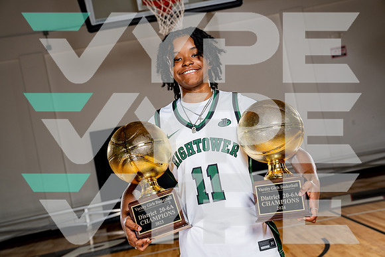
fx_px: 535
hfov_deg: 39.6
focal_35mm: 50
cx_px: 192
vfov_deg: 27.0
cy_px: 128
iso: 200
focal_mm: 50
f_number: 5.6
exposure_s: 1/250
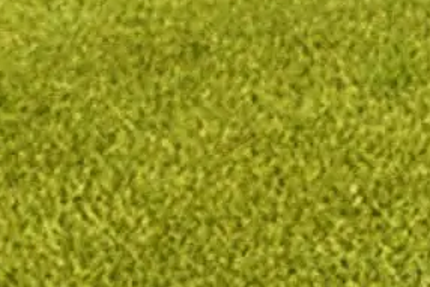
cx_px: 445
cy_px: -430
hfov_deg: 7.3
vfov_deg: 4.8
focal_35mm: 279
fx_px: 3334
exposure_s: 1/160
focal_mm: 39
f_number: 7.1
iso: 100
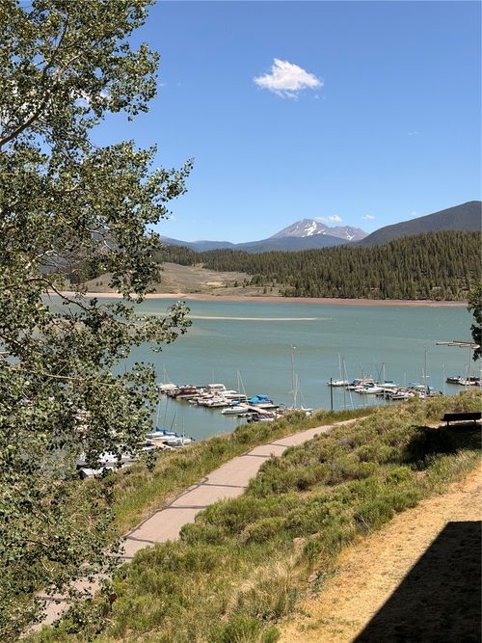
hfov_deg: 30.3
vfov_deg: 39.7
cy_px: 322
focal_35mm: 48
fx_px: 891
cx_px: 241
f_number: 1.78
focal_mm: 6.76
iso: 64
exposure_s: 1/4587
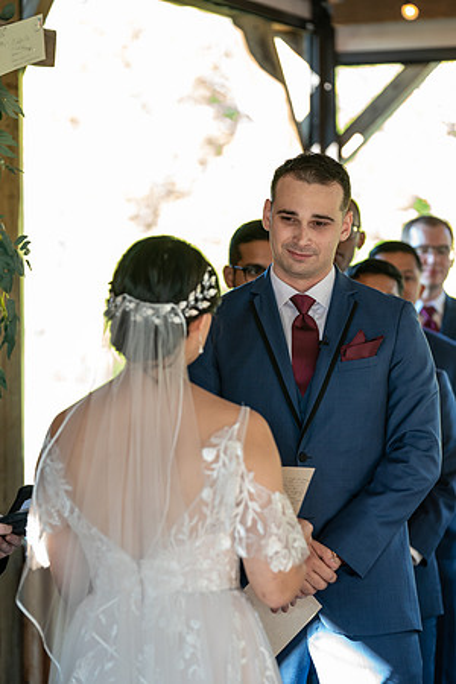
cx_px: 228
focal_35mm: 130
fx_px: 2470
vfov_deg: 15.8
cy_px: 342
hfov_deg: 10.5
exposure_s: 1/200
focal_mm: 130
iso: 2000
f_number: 4
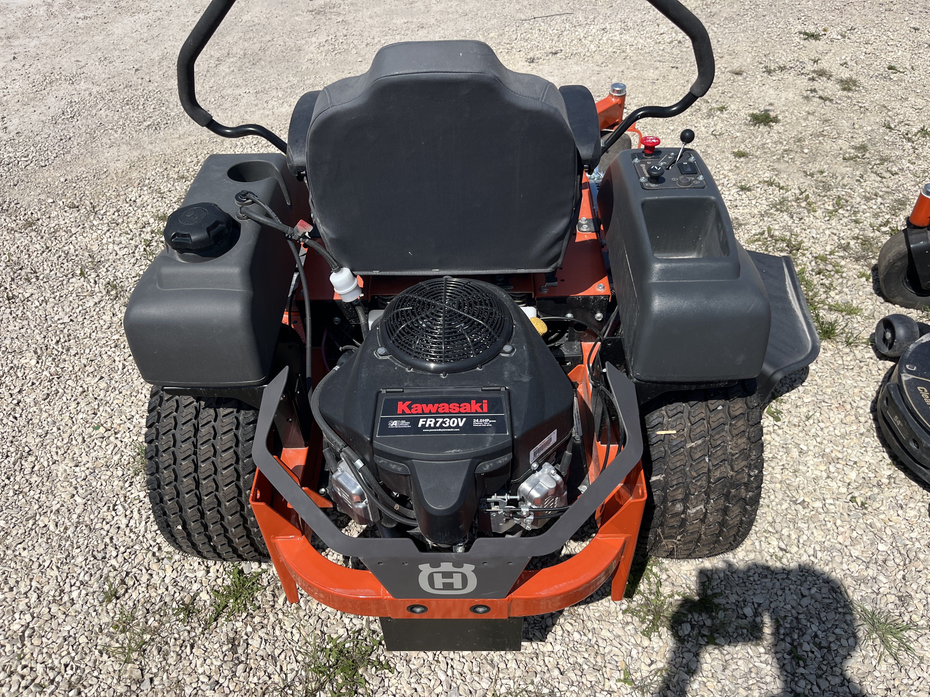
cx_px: 465
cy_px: 348
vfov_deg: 53.1
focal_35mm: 26
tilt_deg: -45.8
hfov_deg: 67.3
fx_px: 699
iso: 50
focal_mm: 5.1
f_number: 1.6
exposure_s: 1/3745
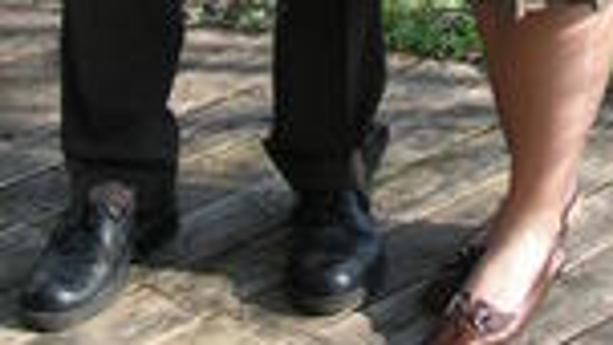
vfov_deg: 7.2
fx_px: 2536
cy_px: -540
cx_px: 394
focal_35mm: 156
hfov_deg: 13.8
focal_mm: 6
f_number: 3.2
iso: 50
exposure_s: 1/125
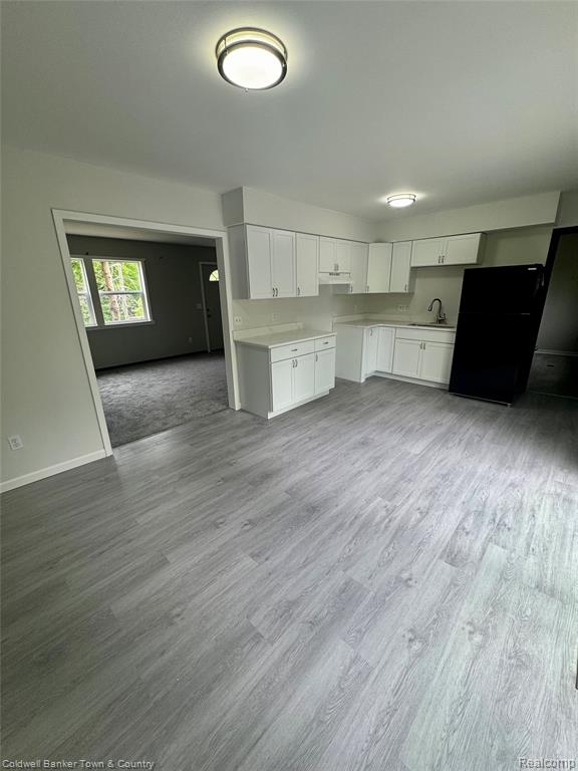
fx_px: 312
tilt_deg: -17.5
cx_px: 289
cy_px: 386
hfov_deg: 85.7
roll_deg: +2.0
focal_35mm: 14
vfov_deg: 102.1
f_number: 2.2
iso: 100
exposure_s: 1/120
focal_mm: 2.22
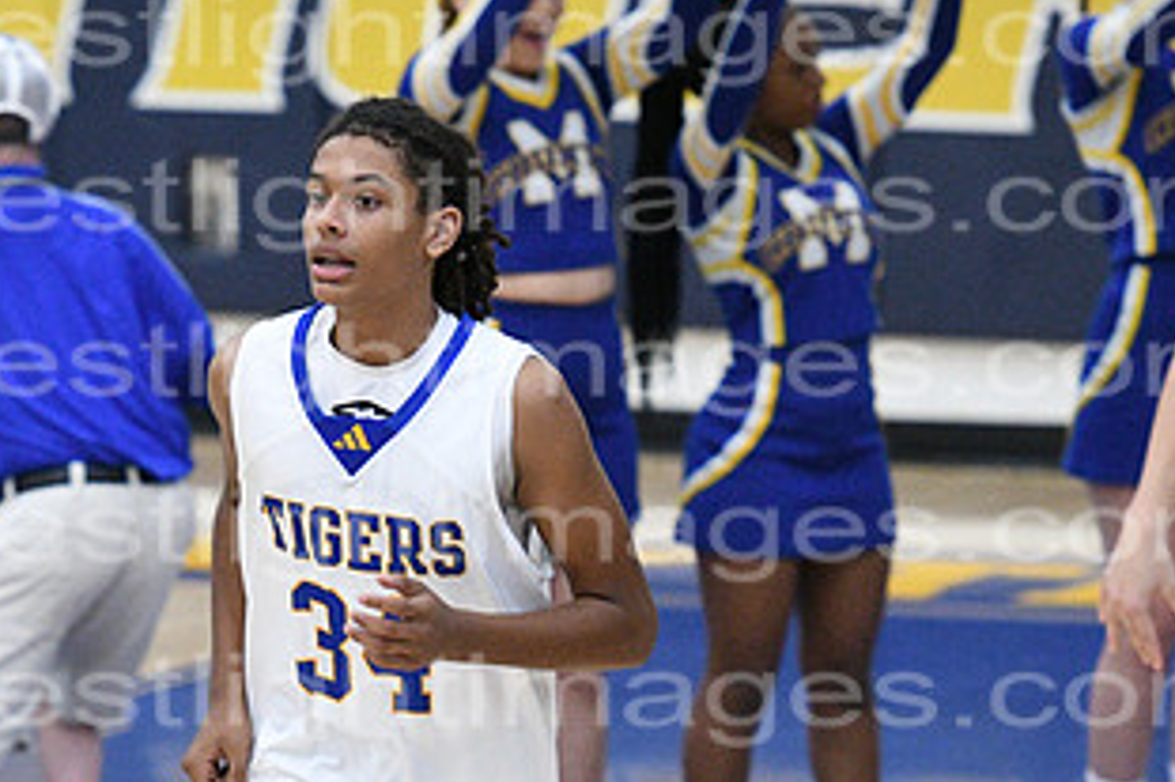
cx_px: 412
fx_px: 14614
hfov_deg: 4.6
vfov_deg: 3.1
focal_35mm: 448
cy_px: 618
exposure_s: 1/640
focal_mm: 160
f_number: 4
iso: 8000
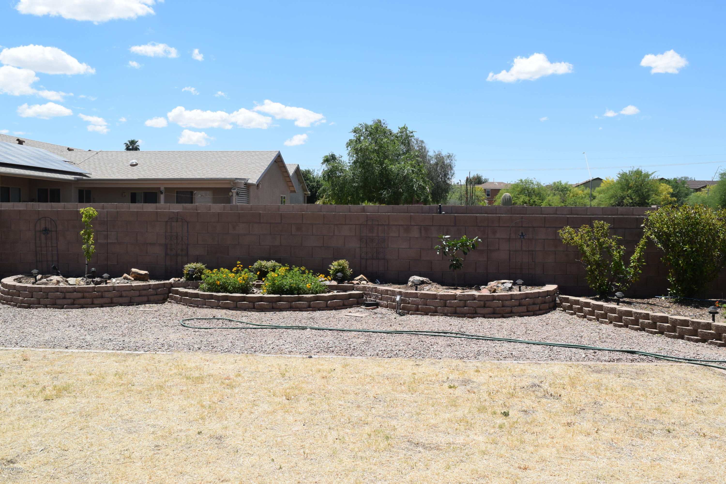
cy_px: 242
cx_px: 363
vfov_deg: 40.0
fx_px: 666
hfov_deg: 57.2
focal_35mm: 33
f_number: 9
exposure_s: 1/400
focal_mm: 22
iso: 200
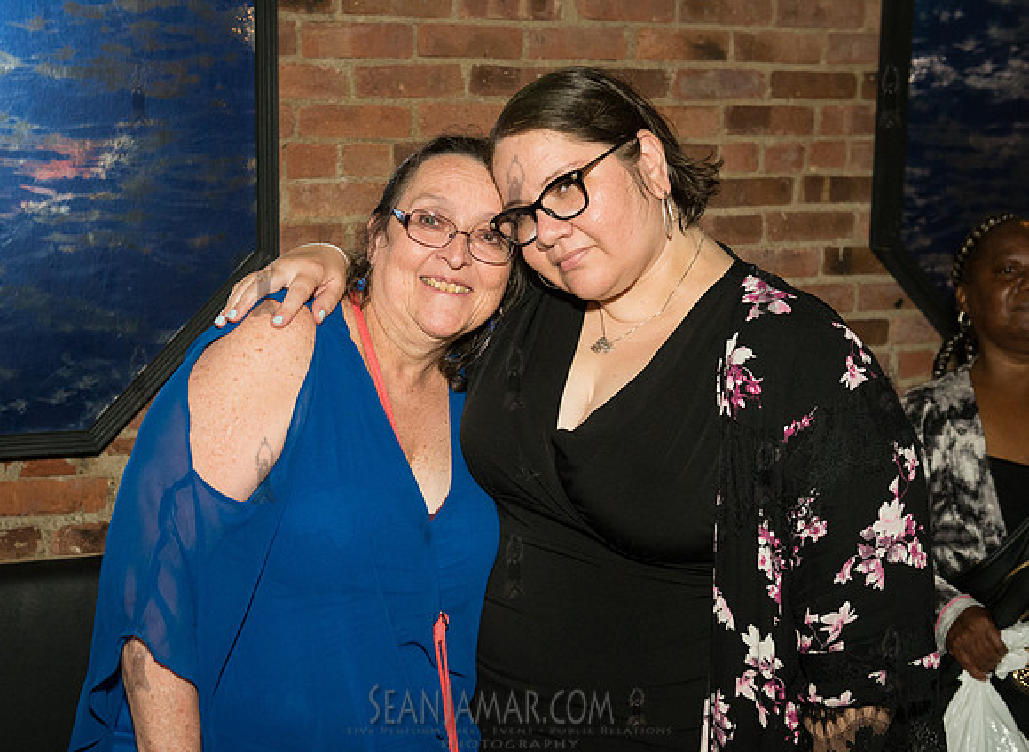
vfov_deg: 26.0
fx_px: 1630
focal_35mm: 55
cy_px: 410
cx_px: 466
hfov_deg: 35.0
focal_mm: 44
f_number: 4.5
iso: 3200
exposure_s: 1/250
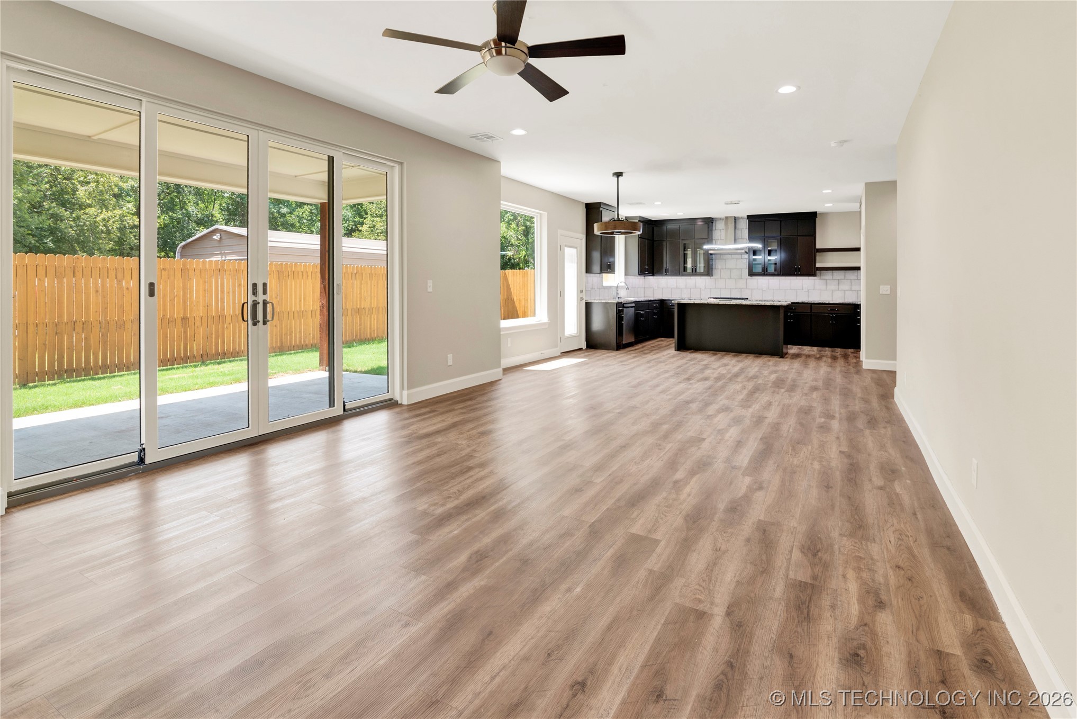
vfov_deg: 73.8
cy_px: 360
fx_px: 479
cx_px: 538
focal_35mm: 16
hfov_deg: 96.7
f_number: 9
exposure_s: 1/20
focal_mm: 16
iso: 400
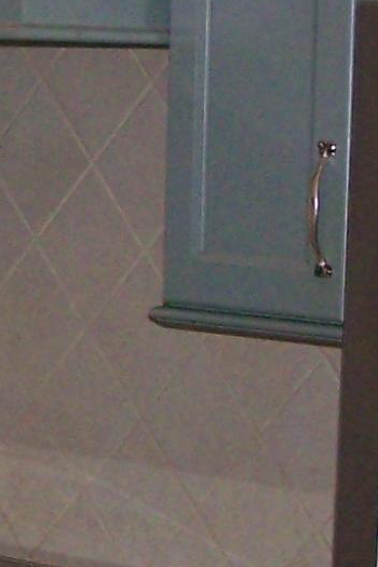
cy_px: 289
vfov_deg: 9.1
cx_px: -195
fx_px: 3559
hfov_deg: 6.0
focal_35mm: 226
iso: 160
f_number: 2.8
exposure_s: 1/60
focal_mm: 6.3
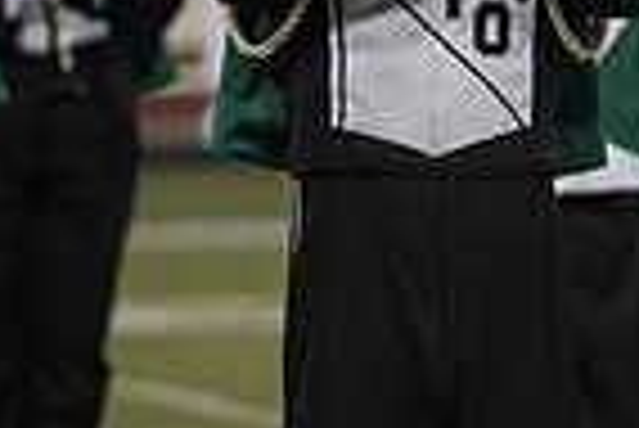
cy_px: 77
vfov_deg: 1.7
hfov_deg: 2.5
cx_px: 1256
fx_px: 14481
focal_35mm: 815
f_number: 2.8
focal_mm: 200
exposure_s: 1/500
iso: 1000
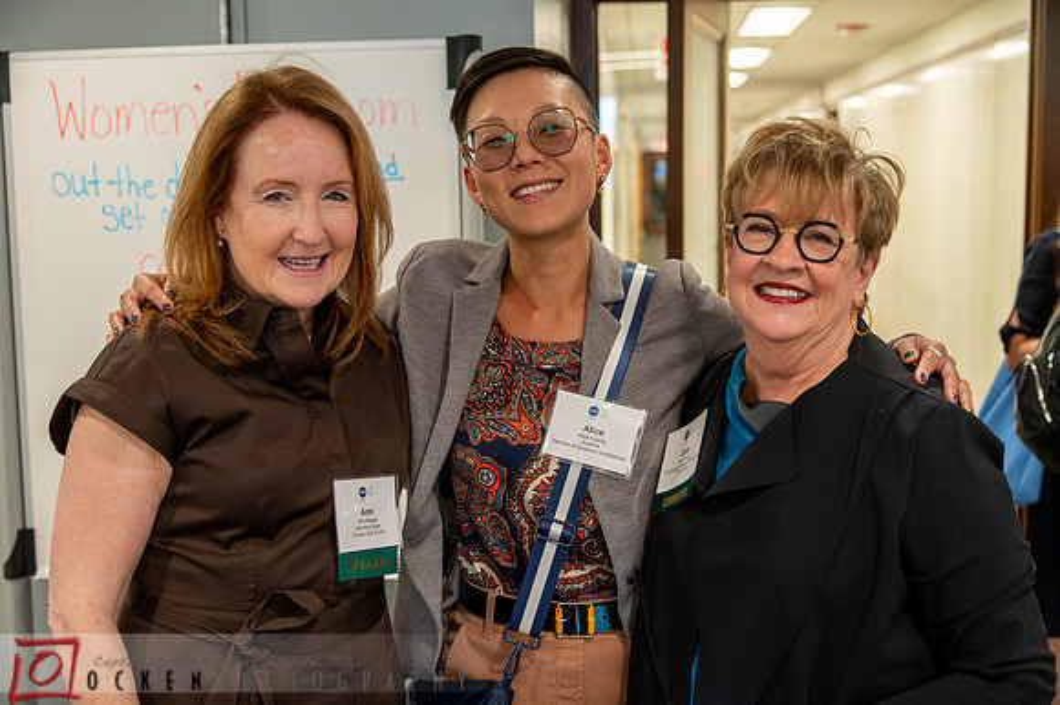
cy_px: 352
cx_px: 530
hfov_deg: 41.1
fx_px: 1412
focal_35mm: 48
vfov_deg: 28.0
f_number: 4
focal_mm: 48
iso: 1600
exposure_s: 1/160
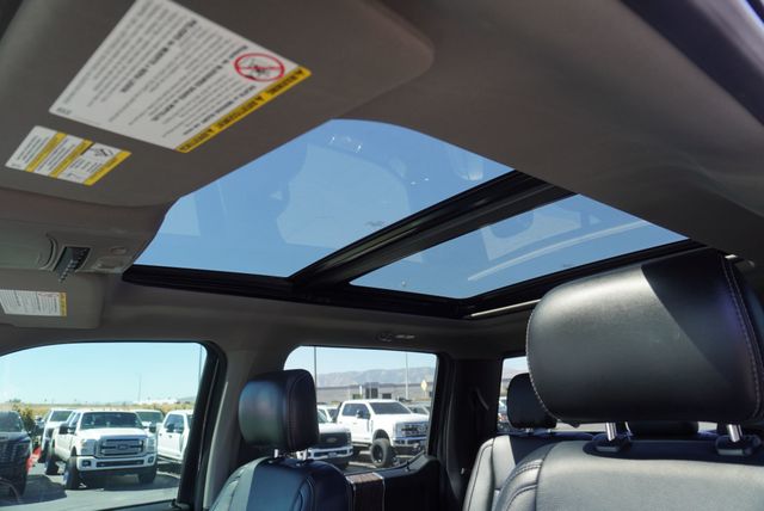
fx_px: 510
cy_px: 256
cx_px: 382
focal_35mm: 24
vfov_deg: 53.2
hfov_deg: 73.7
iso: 100
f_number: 4.5
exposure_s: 1/80
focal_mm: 16
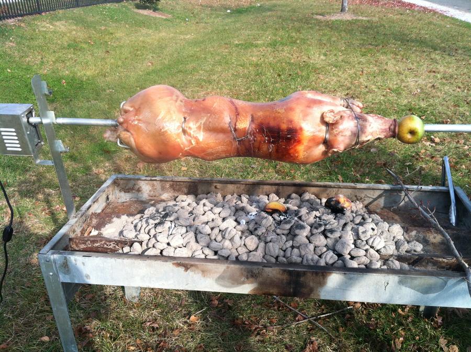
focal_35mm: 35
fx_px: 475
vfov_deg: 40.6
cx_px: 236
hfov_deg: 52.7
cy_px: 176
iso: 80
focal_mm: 3.85
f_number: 2.8
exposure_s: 1/698
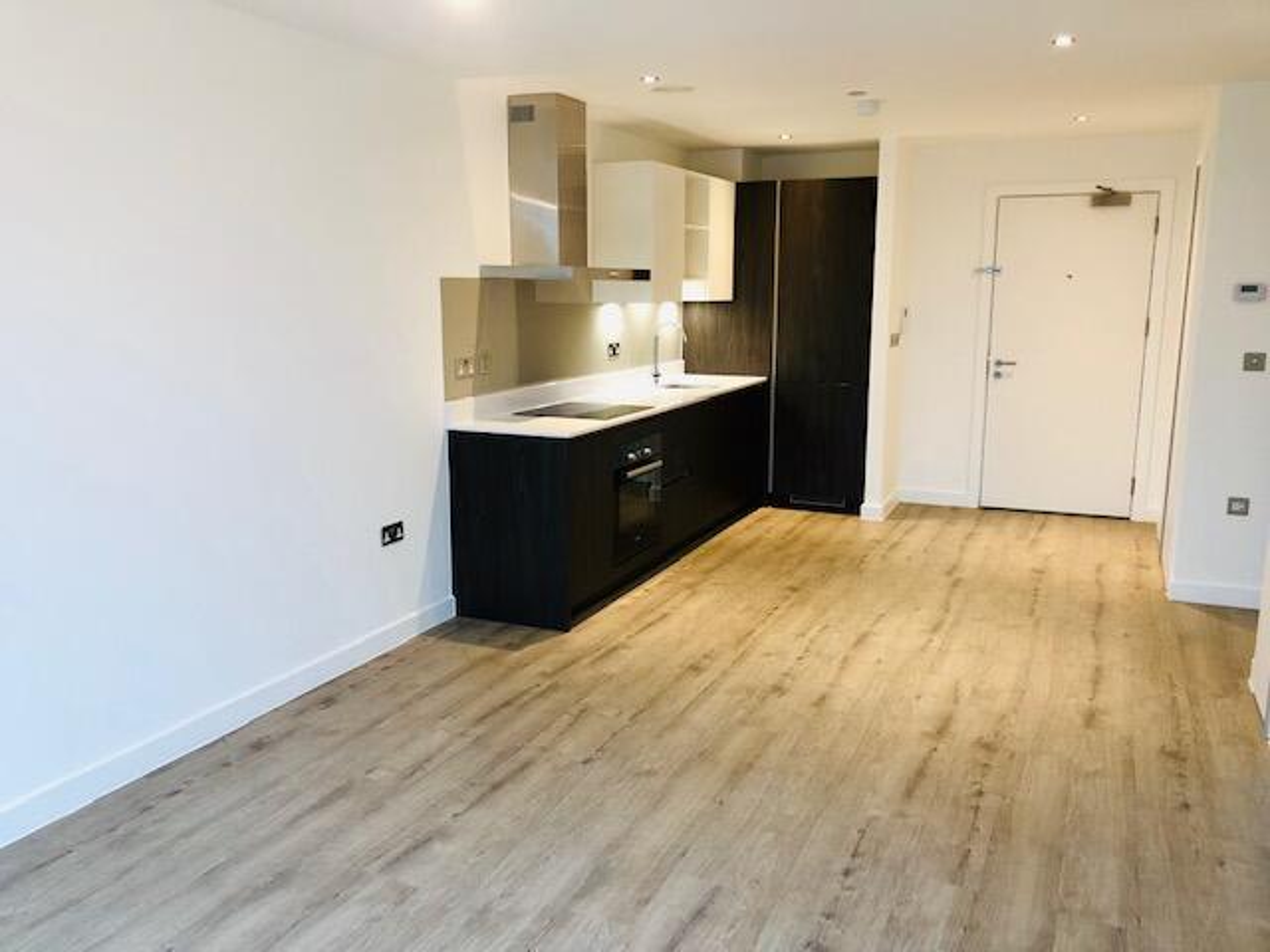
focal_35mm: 28
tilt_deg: -10.4
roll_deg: +0.1
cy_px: 476
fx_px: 1027
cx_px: 635
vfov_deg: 49.7
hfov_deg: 63.4
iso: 40
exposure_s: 1/20
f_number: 1.8
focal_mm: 3.99
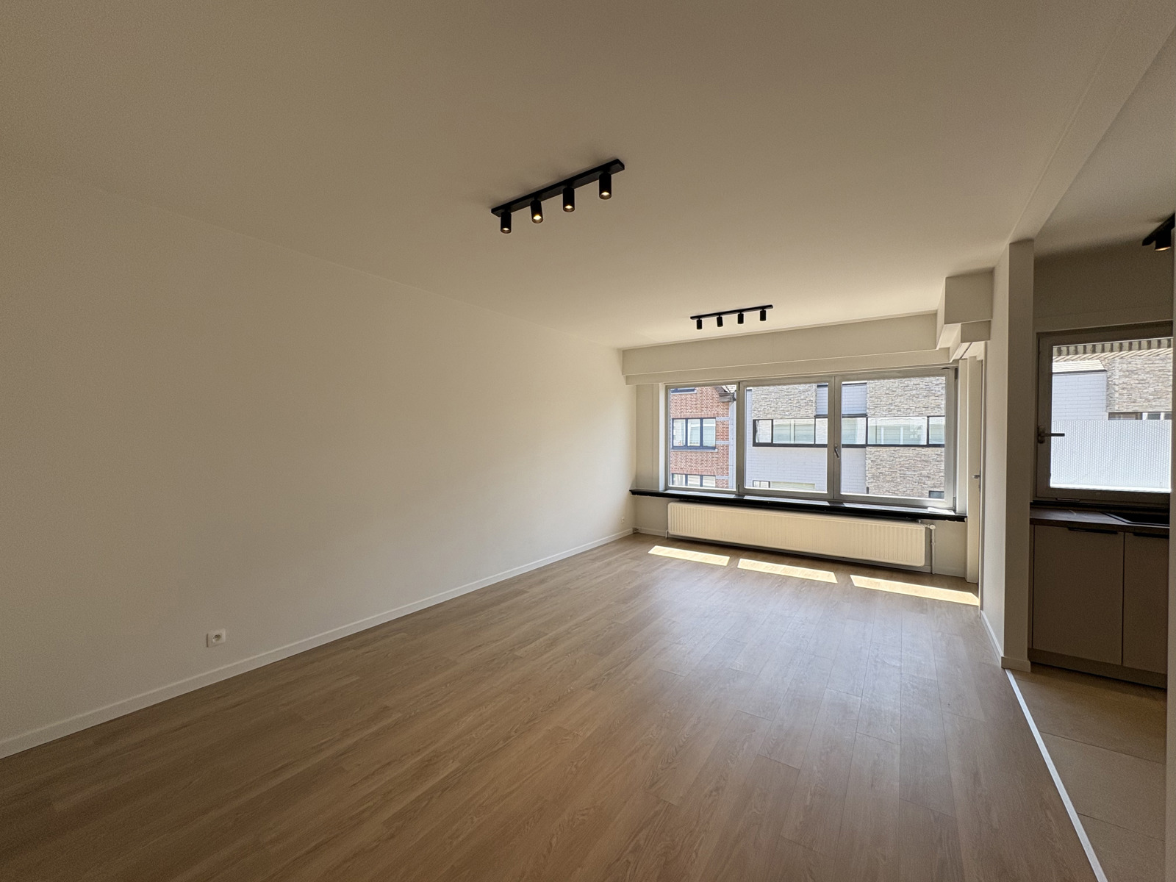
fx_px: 476
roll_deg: +0.3
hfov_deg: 102.1
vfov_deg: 85.7
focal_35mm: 14
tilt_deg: -0.8
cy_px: 441
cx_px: 588
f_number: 2.2
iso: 40
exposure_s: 1/327
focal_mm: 2.22
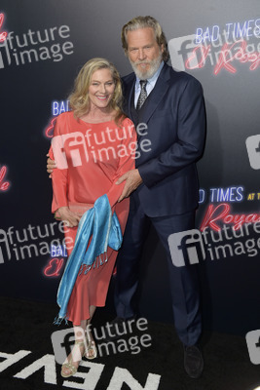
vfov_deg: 44.5
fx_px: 476
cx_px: 130
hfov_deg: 30.5
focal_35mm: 44
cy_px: 195
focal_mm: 44
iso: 250
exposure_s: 1/250
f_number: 6.3
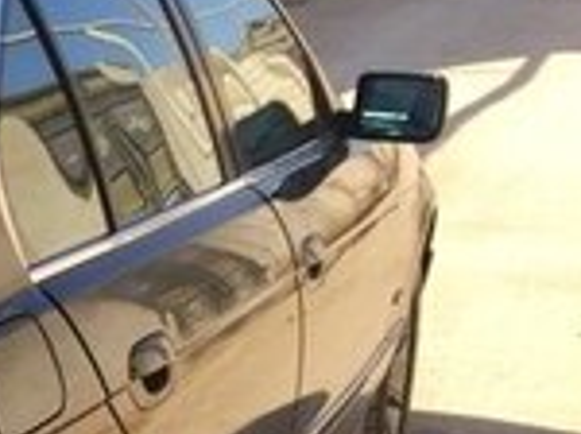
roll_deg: -1.6
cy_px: 529
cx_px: -635
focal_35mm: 128
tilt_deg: -19.0
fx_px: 2145
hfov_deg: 13.1
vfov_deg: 11.3
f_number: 2.2
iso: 32
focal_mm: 4.15
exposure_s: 1/879
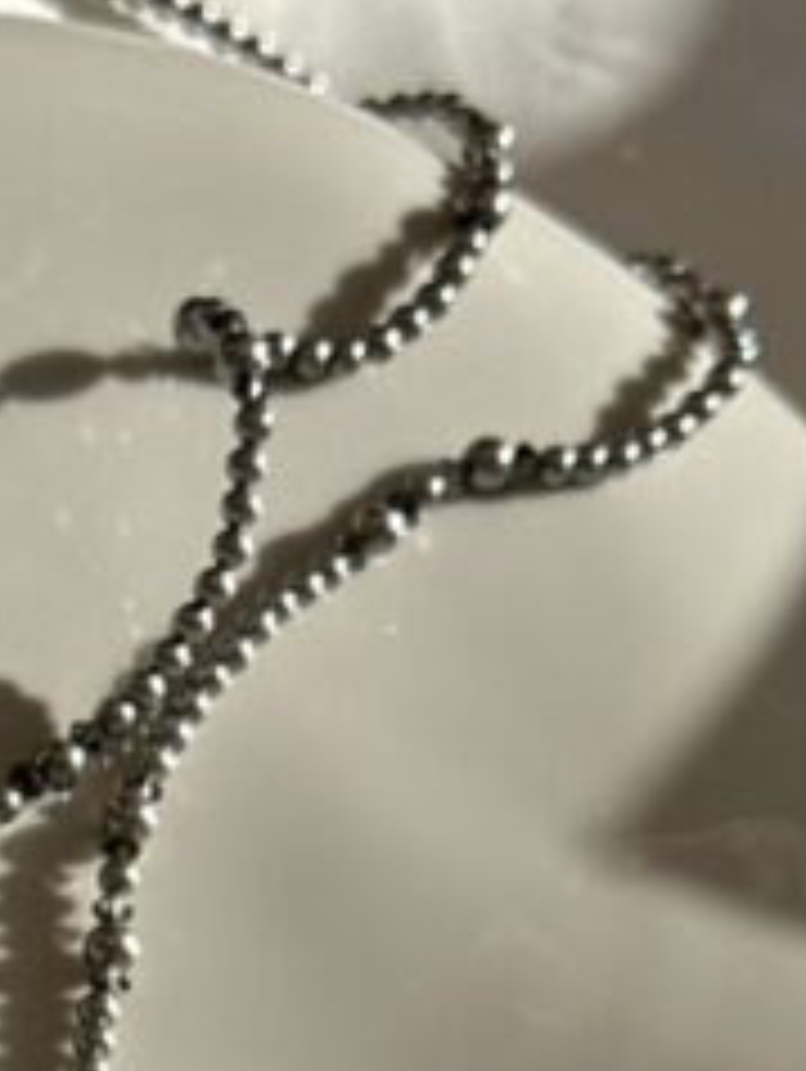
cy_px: 1602
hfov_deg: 9.3
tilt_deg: -57.9
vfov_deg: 12.0
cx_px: -198
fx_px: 4865
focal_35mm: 157
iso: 64
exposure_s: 1/5000
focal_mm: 6.86
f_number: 1.78
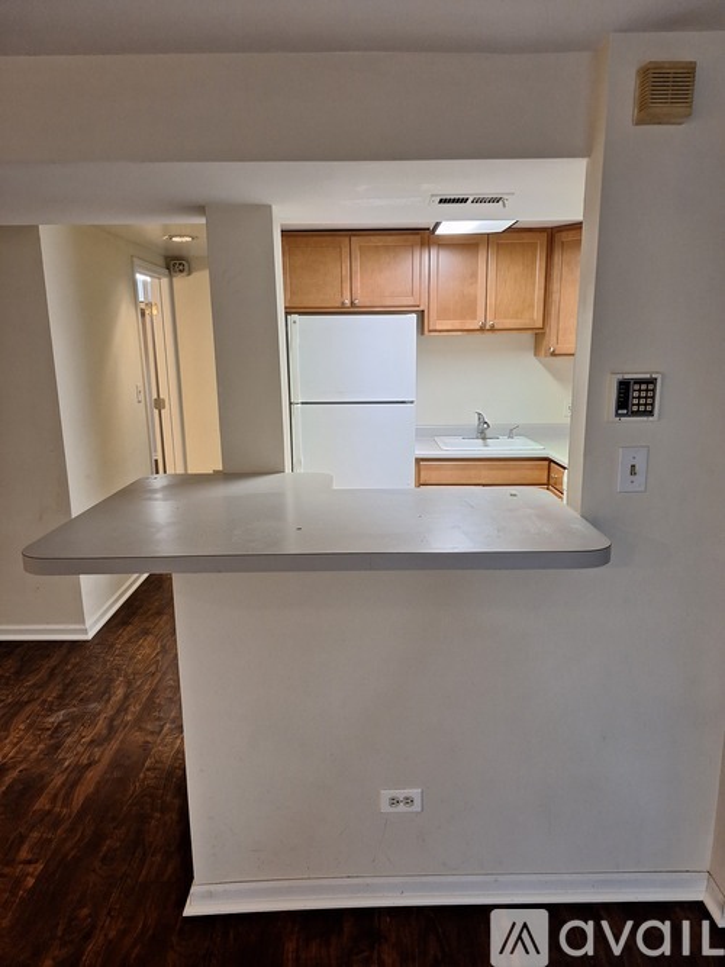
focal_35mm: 23
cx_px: 362
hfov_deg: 58.9
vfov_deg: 73.9
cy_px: 484
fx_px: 642
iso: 200
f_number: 1.8
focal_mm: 5.54
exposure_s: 1/30
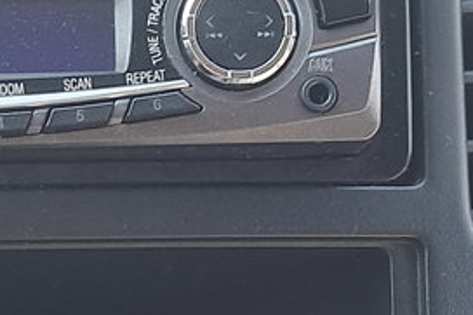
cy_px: 512
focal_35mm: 147
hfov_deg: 13.5
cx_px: -113
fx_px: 1930
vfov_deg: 9.0
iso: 50
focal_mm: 5.23
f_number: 1.8
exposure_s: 1/100
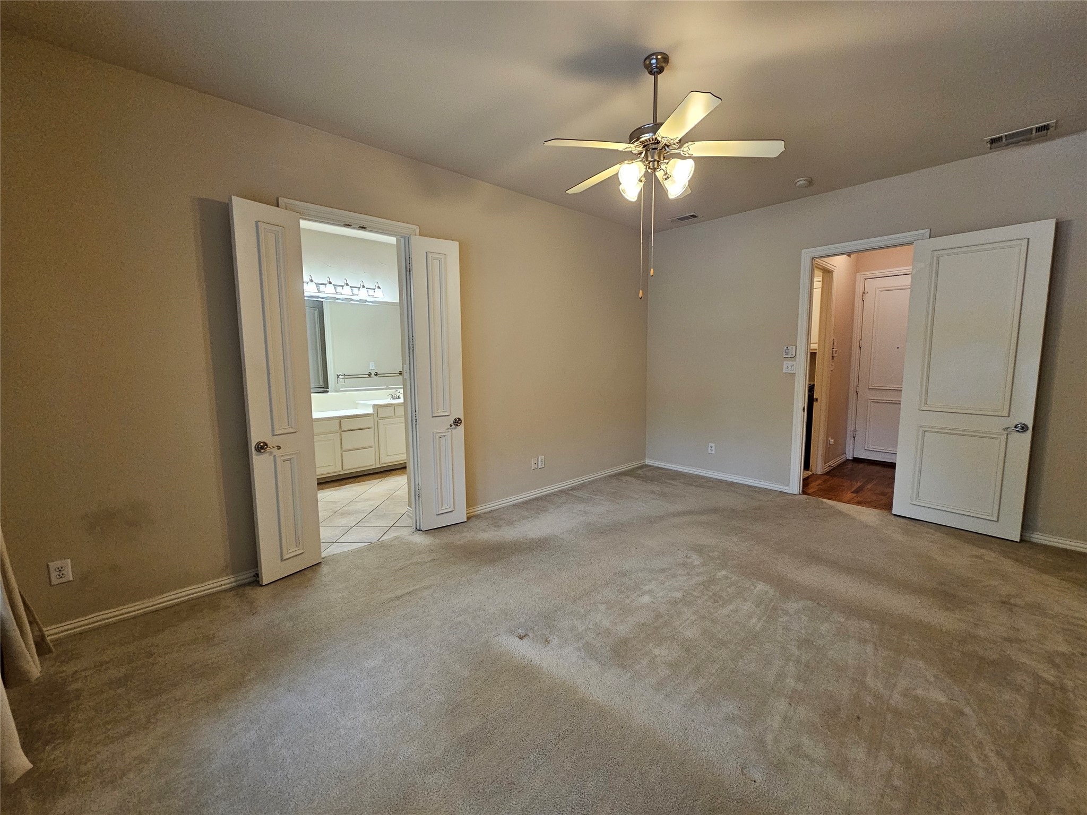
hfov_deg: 106.2
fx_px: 408
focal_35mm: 13
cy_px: 408
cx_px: 544
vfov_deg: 89.9
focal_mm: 2.2
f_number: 2.2
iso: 400
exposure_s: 1/60
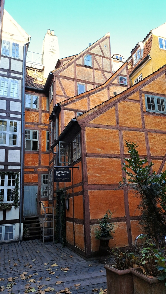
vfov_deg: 67.9
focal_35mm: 28
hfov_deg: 41.5
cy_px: 147
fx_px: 219
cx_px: 85
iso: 32
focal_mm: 4.65
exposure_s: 1/148
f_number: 1.8
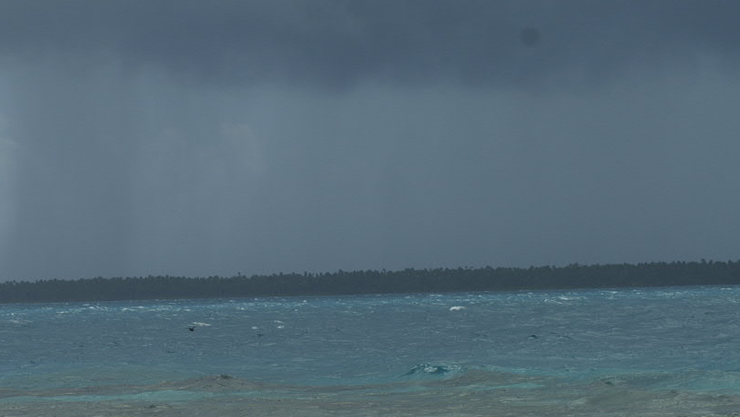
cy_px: 258
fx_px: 4317
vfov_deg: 5.5
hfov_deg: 9.7
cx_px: 56
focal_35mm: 220
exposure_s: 1/400
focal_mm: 75
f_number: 11
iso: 100
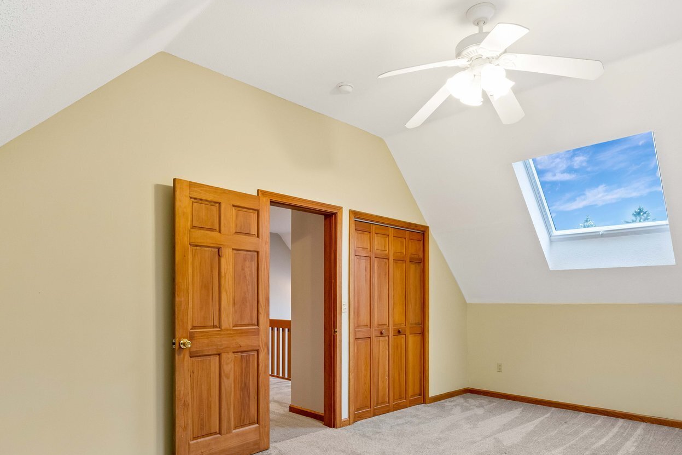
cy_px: 309
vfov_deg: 53.8
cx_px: 333
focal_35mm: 23
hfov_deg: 76.1
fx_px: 436
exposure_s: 1/2
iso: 640
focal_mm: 14
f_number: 9
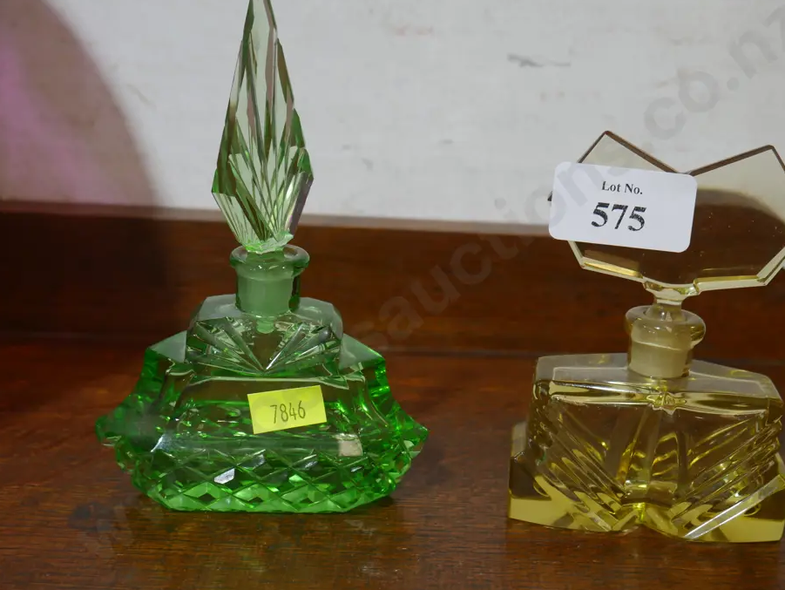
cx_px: 441
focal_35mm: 50
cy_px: 285
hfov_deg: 38.1
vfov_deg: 29.1
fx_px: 1135
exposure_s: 1/60
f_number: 4.7
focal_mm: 22
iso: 640
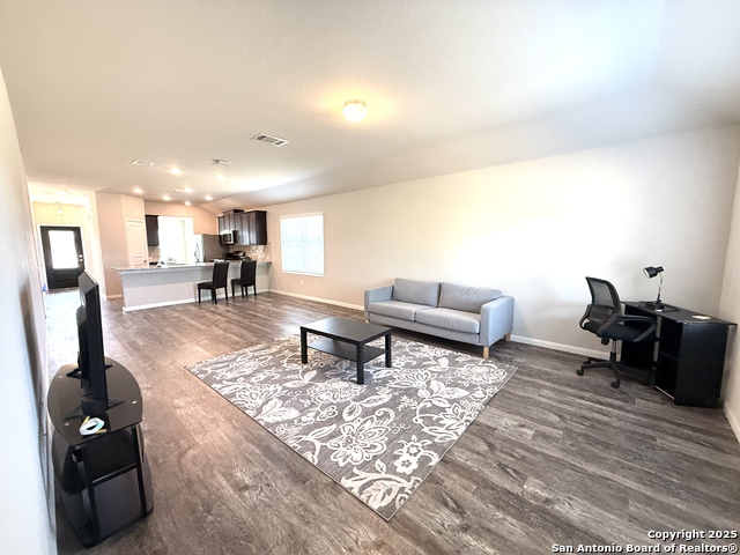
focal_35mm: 14
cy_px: 278
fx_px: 299
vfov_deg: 85.7
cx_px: 370
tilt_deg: -6.4
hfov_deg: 102.1
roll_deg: +0.4
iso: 500
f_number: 2.2
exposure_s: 1/120
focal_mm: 2.22
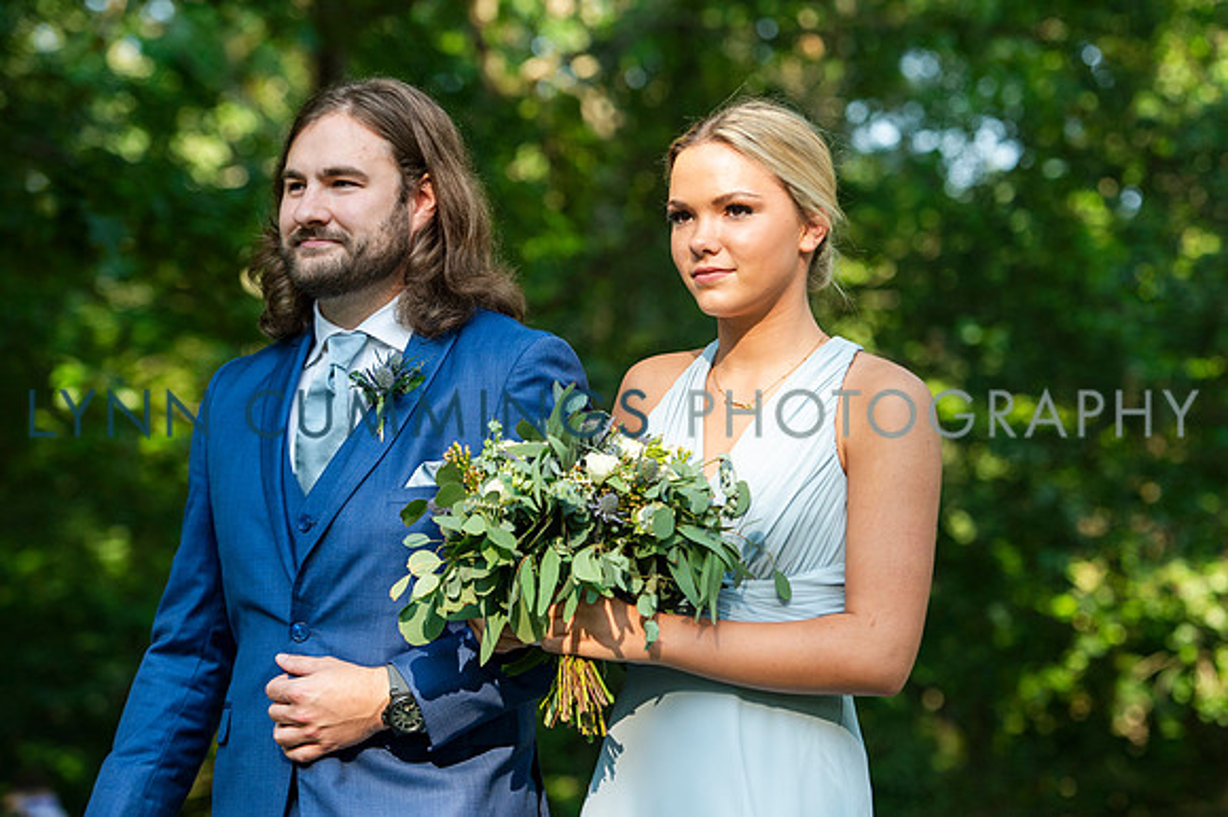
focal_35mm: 134
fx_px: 4552
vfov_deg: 10.3
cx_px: 732
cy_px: 408
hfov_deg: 15.4
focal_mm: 112
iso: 500
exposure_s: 1/1000
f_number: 3.5
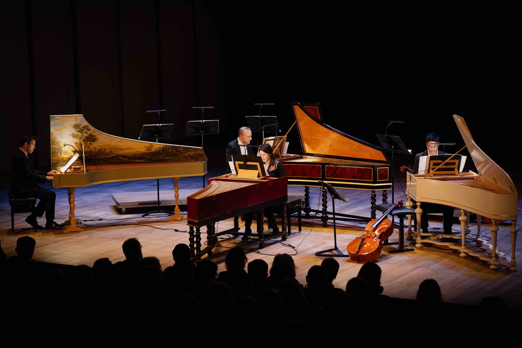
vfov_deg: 15.5
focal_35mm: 88
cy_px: 174
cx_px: 261
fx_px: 1276
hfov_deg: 23.1
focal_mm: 88
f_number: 4.5
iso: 6400
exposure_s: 1/160
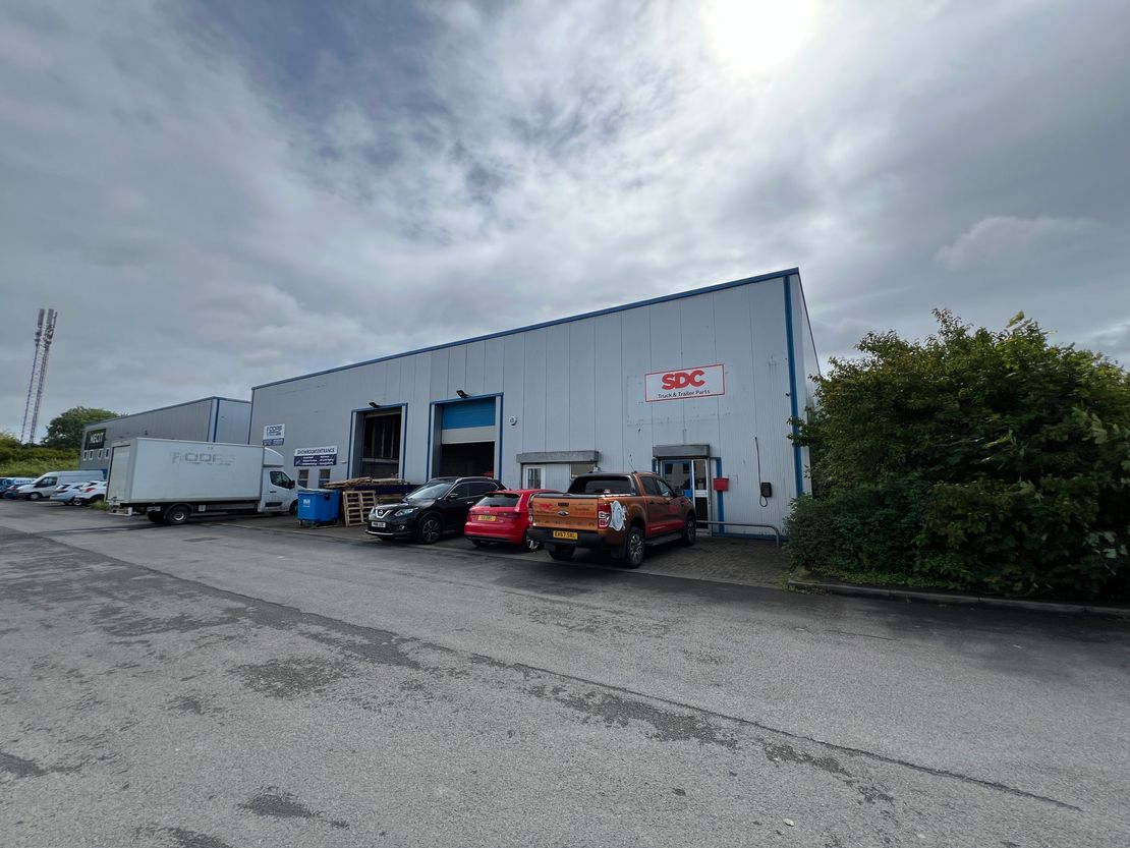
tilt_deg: +7.4
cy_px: 424
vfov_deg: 89.9
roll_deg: +0.4
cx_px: 565
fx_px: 424
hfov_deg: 106.2
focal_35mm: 13
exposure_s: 1/2597
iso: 32
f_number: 1.8
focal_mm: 1.57
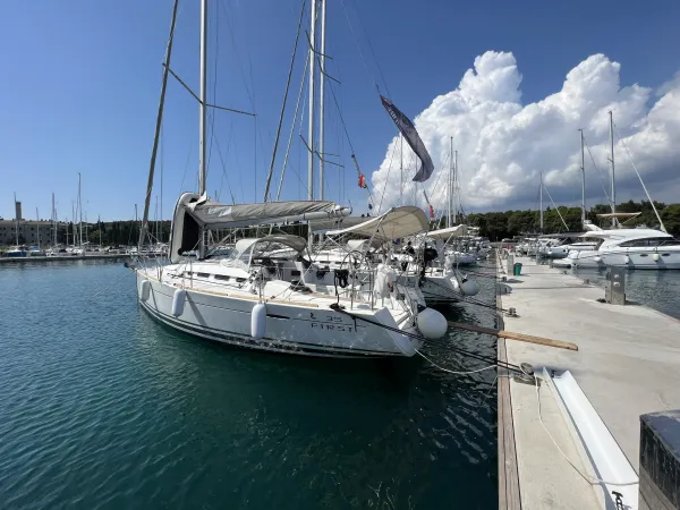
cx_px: 340
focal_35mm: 13
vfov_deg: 89.9
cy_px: 255
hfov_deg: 106.2
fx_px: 255
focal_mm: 1.57
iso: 40
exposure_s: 1/3650
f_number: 1.8
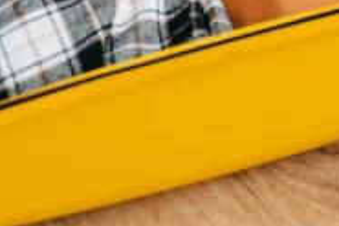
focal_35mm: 233
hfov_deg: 8.6
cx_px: 555
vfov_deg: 5.7
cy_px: -336
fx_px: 2192
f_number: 2.8
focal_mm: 42
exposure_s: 1/160
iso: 320
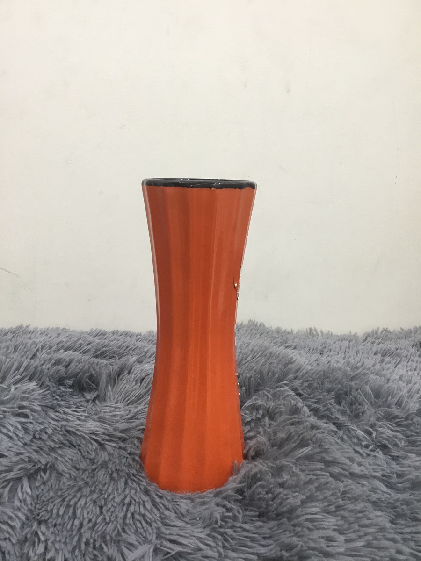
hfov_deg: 45.4
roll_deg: +0.3
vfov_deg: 58.4
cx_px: 210
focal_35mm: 31
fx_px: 503
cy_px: 280
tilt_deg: -12.6
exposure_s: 1/33
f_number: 2.4
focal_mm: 3.3
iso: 100
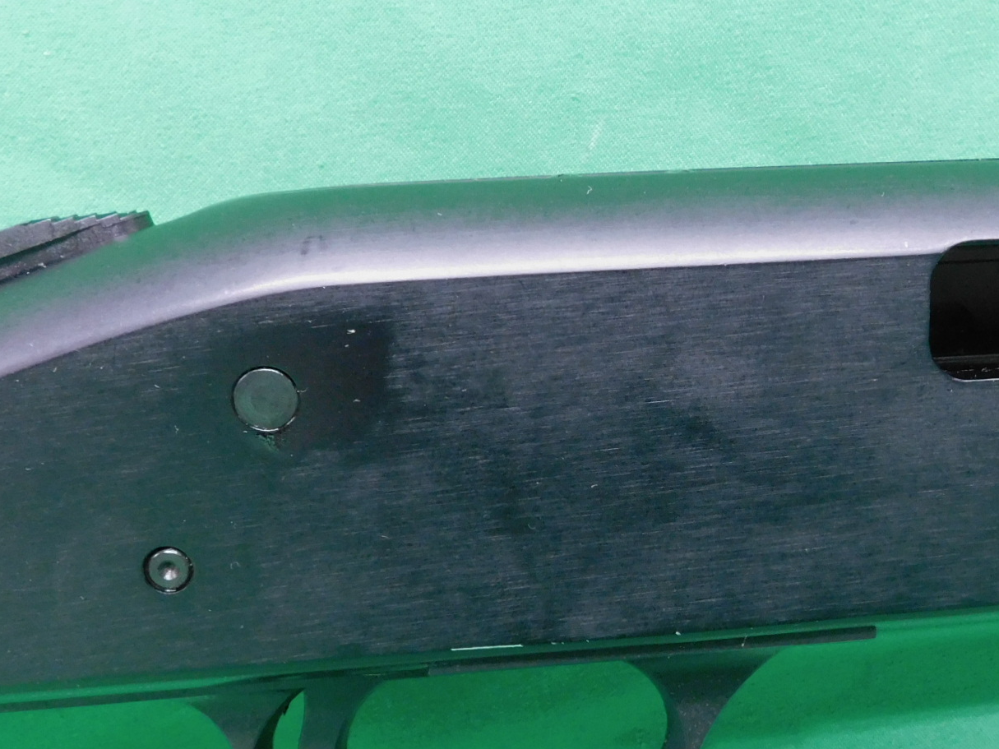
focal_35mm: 43
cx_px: 679
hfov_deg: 43.1
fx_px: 1241
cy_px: 431
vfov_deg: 33.5
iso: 400
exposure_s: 1/25
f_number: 3
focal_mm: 4
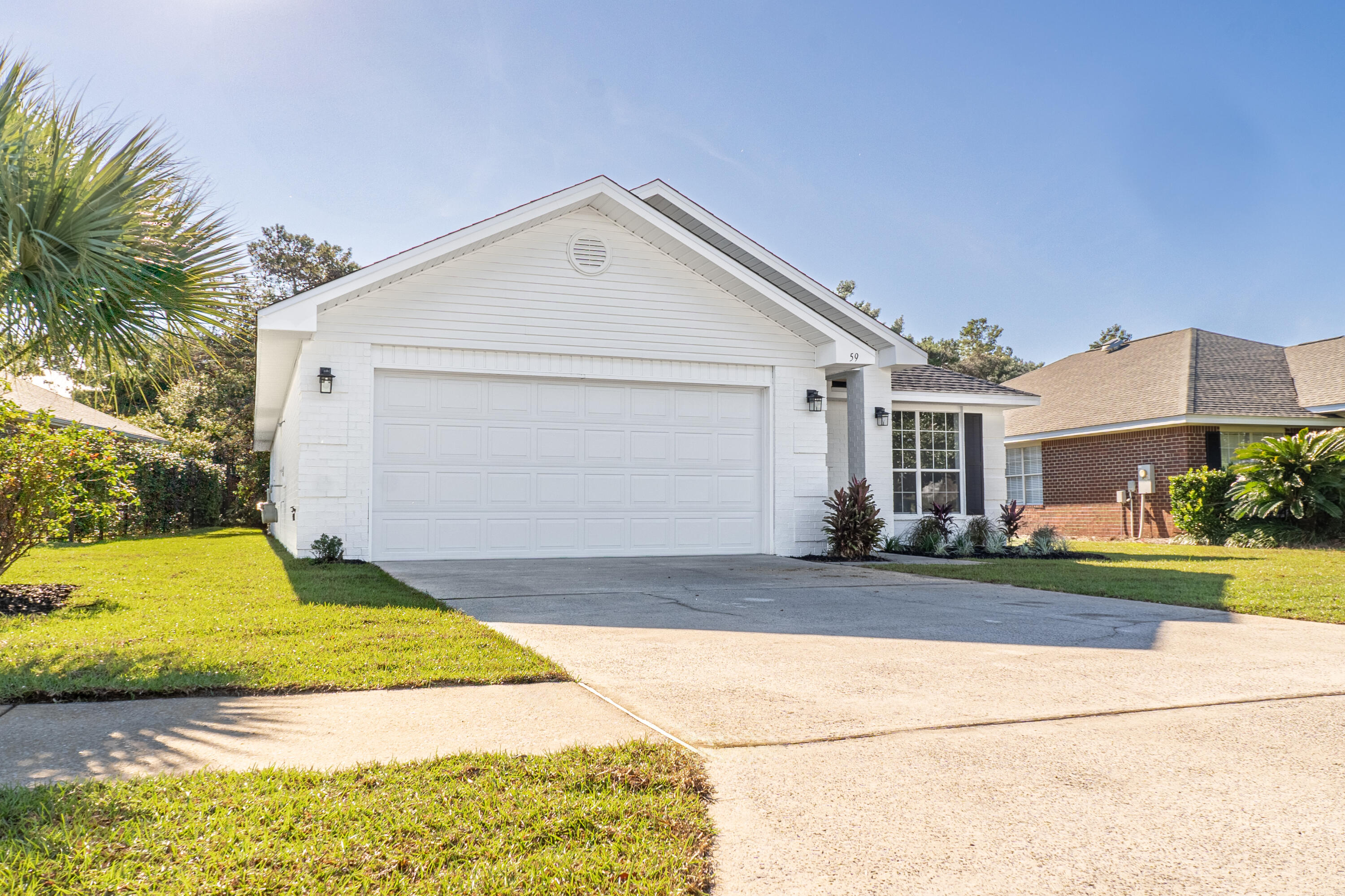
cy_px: 448
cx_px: 672
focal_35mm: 27
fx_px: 1009
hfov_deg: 67.4
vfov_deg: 47.9
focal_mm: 18
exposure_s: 1/1600
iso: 200
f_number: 9
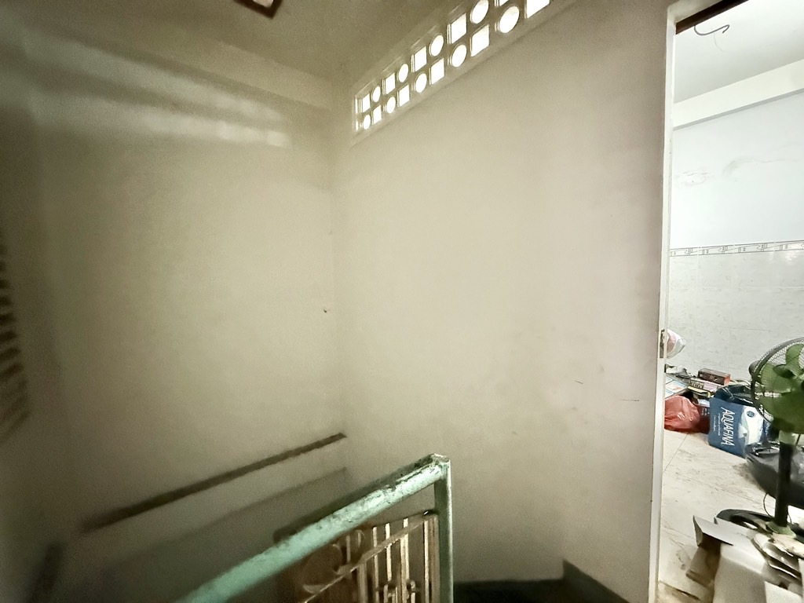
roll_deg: -0.6
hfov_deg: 102.1
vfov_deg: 85.7
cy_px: 302
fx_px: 325
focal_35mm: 14
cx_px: 402
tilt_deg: -4.4
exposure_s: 1/25
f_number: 2.2
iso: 1600
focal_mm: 2.22
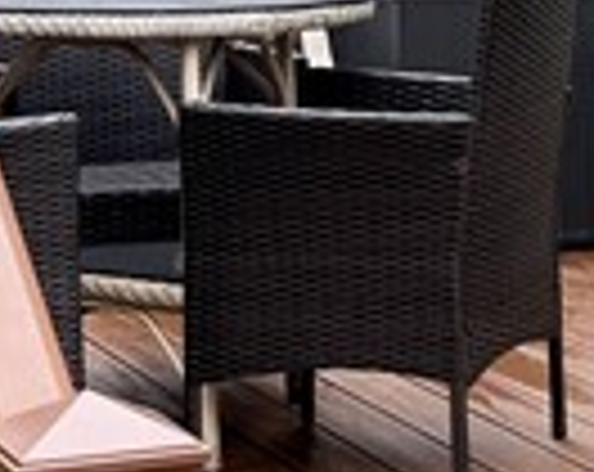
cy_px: 49
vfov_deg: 8.4
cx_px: 526
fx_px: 3192
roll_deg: +0.7
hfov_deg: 10.6
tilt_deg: -5.8
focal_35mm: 182
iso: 100
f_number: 1.78
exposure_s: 1/1075
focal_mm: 6.76
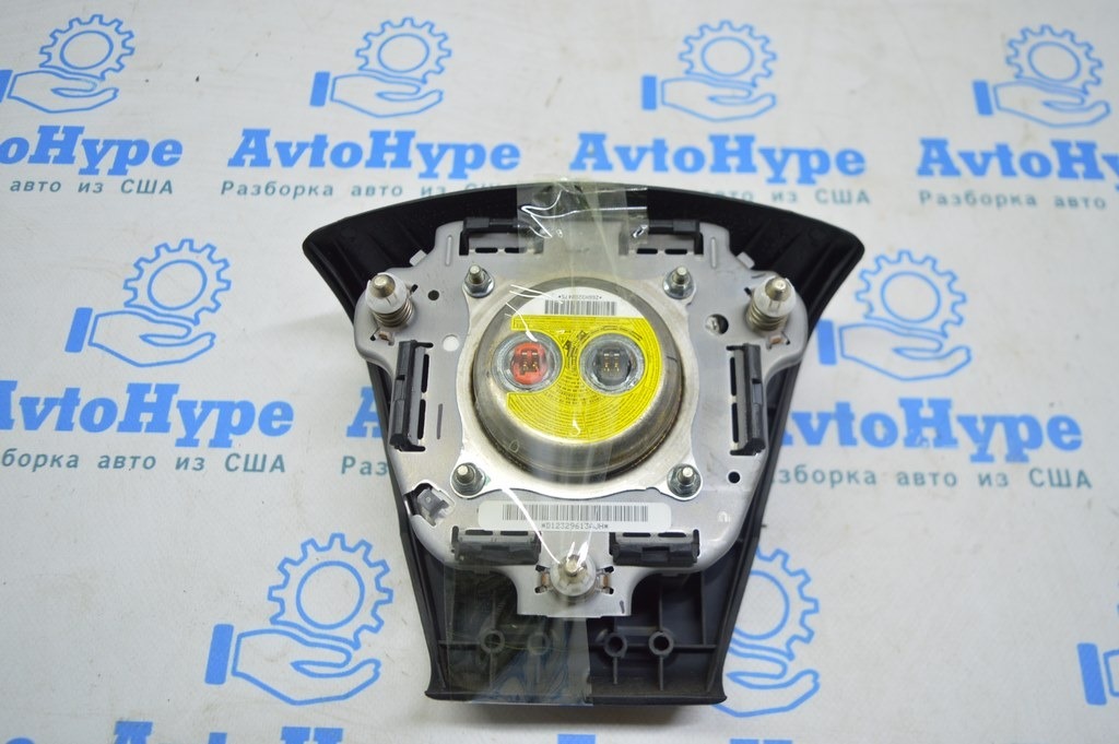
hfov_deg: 59.5
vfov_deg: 41.6
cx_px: 560
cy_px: 372
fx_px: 978
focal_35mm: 32
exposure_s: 1/50
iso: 400
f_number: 3.8
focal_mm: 21
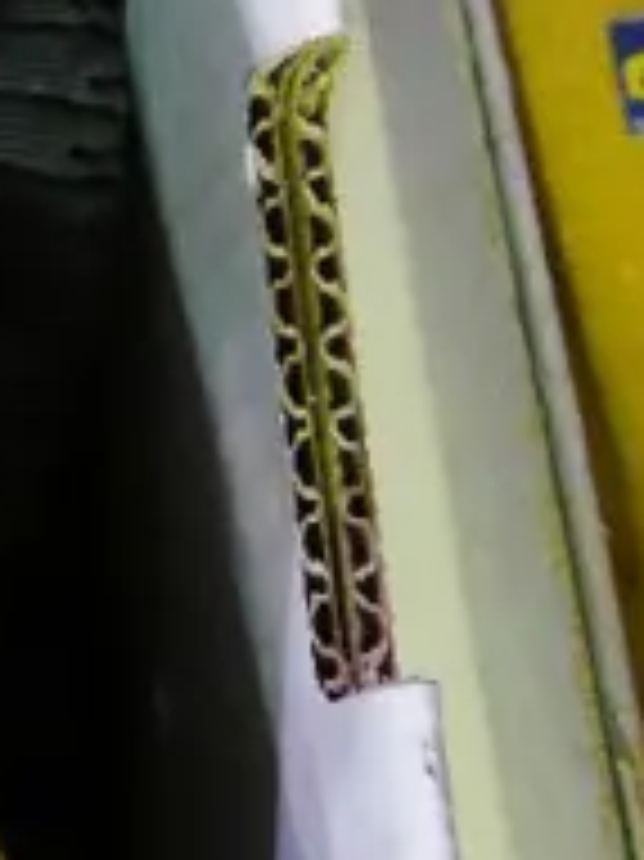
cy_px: 0
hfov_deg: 8.3
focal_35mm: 161
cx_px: -1002
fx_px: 3998
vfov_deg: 12.1
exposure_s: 1/30
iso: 3200
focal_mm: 15
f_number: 4
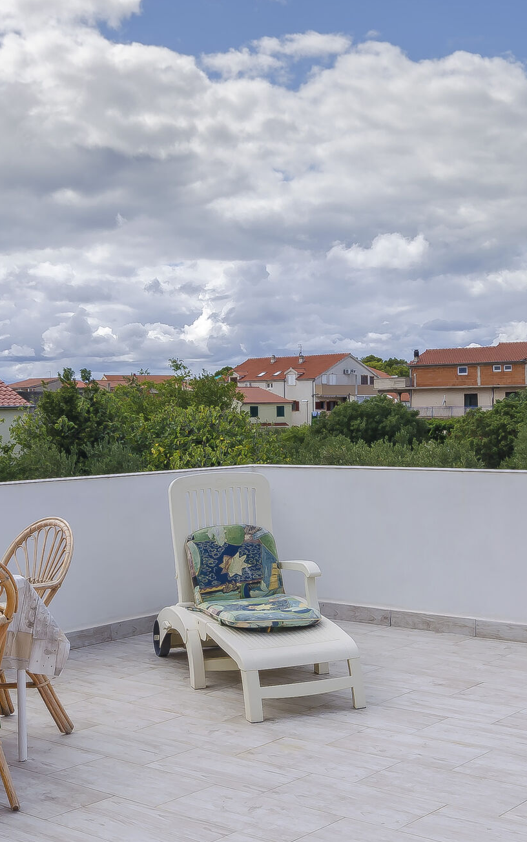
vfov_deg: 41.0
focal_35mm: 49
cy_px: 405
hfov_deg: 26.2
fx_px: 1128
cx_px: 335
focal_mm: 15
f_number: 9
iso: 100
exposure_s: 1/320
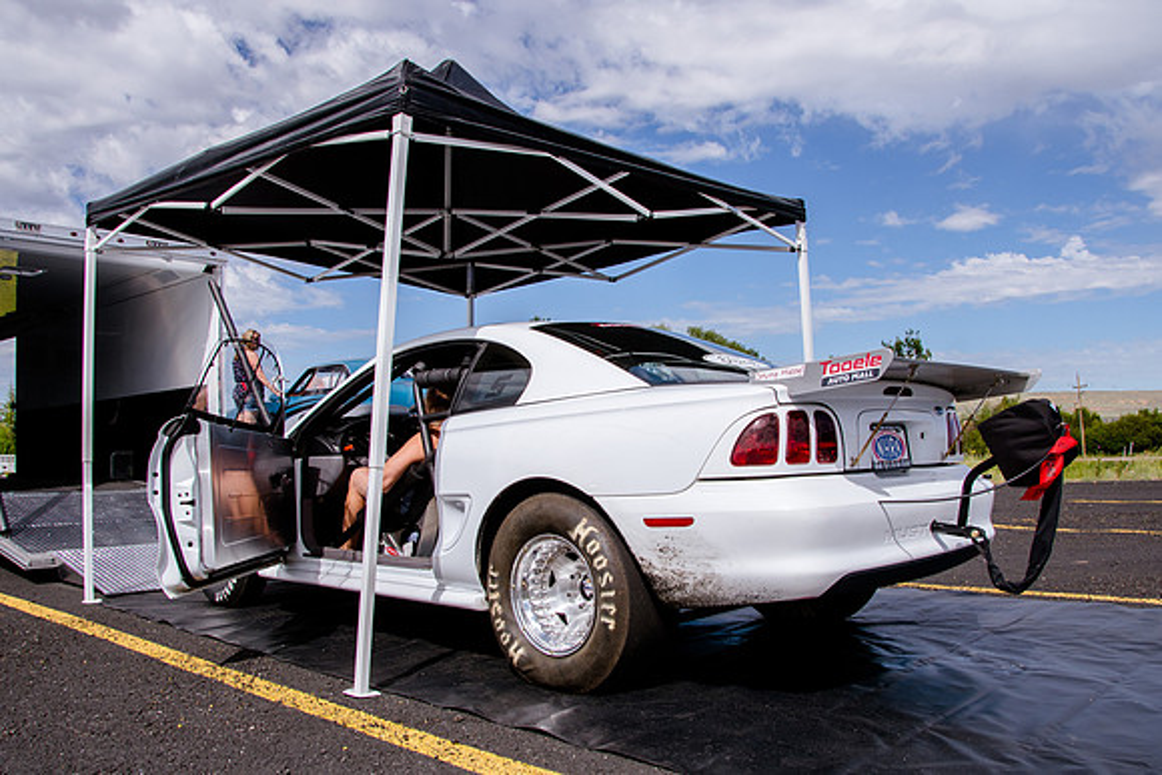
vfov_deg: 44.4
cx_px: 625
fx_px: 950
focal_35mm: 29
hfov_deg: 62.8
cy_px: 388
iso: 160
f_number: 8
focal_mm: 18
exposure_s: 1/1000
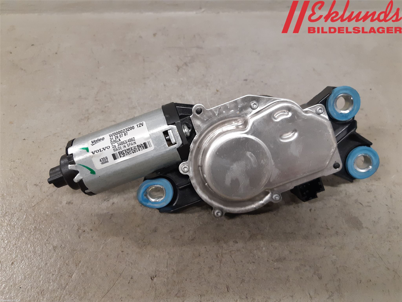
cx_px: 201
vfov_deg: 53.1
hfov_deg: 67.3
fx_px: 302
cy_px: 151
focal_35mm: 26
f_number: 1.7
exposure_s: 1/50
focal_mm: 3.93
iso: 200
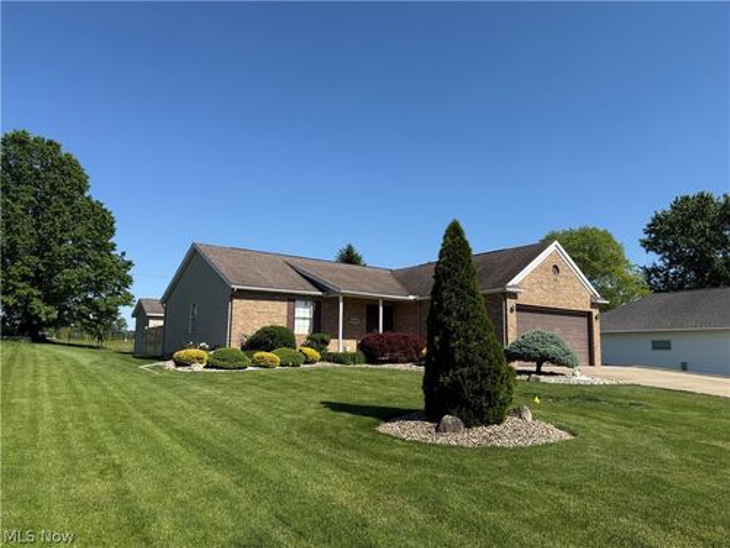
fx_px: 506
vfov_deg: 56.8
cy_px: 274
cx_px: 365
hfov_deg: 71.6
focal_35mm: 24
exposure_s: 1/4673
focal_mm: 6.76
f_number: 1.78
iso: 80
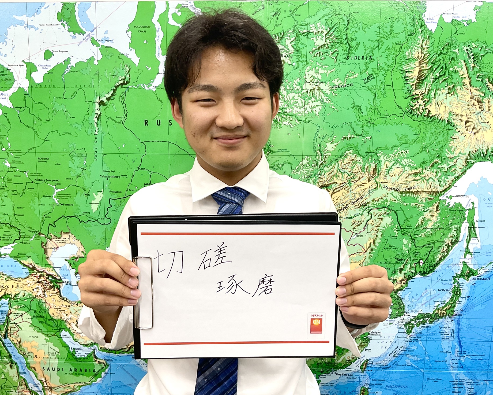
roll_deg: +0.0
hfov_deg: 57.1
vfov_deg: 47.1
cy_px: 195
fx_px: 452
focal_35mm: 31
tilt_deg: -9.2
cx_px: 232
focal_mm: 3
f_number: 1.8
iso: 40
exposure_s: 1/120
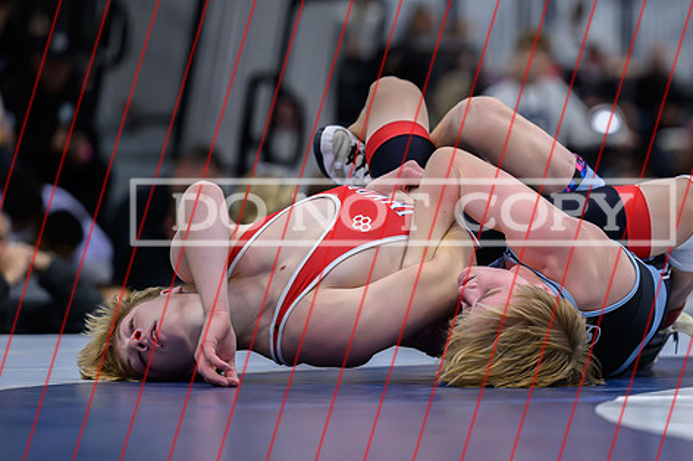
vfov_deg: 5.5
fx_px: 4790
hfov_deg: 8.3
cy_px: 225
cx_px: 454
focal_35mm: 249
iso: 8000
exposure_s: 1/800
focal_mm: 145
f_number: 2.8
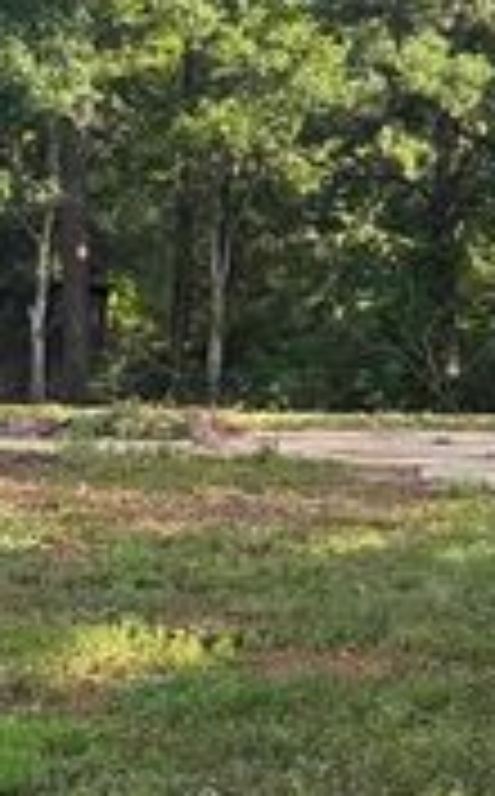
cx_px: 909
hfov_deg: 12.3
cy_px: 187
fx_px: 2081
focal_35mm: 96
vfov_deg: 21.5
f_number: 1.78
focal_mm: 6.86
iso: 80
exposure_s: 1/745
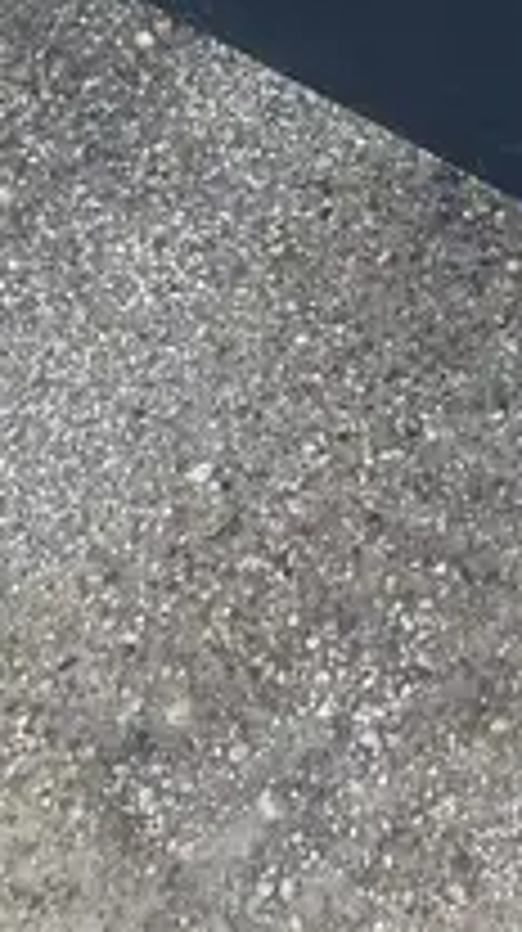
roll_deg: -1.7
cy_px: -696
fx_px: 2665
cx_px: 963
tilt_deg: -19.6
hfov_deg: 10.5
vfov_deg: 16.8
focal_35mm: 108
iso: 32
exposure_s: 1/506
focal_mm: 3.99
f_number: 1.8
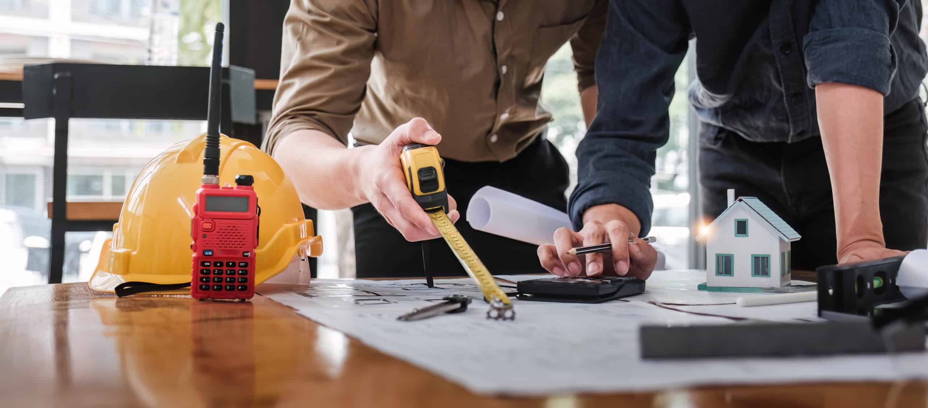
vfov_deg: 21.8
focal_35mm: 45
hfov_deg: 47.4
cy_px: 173
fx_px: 1057
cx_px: 464
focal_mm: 27.4
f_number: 2.8
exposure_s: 1/150
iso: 400
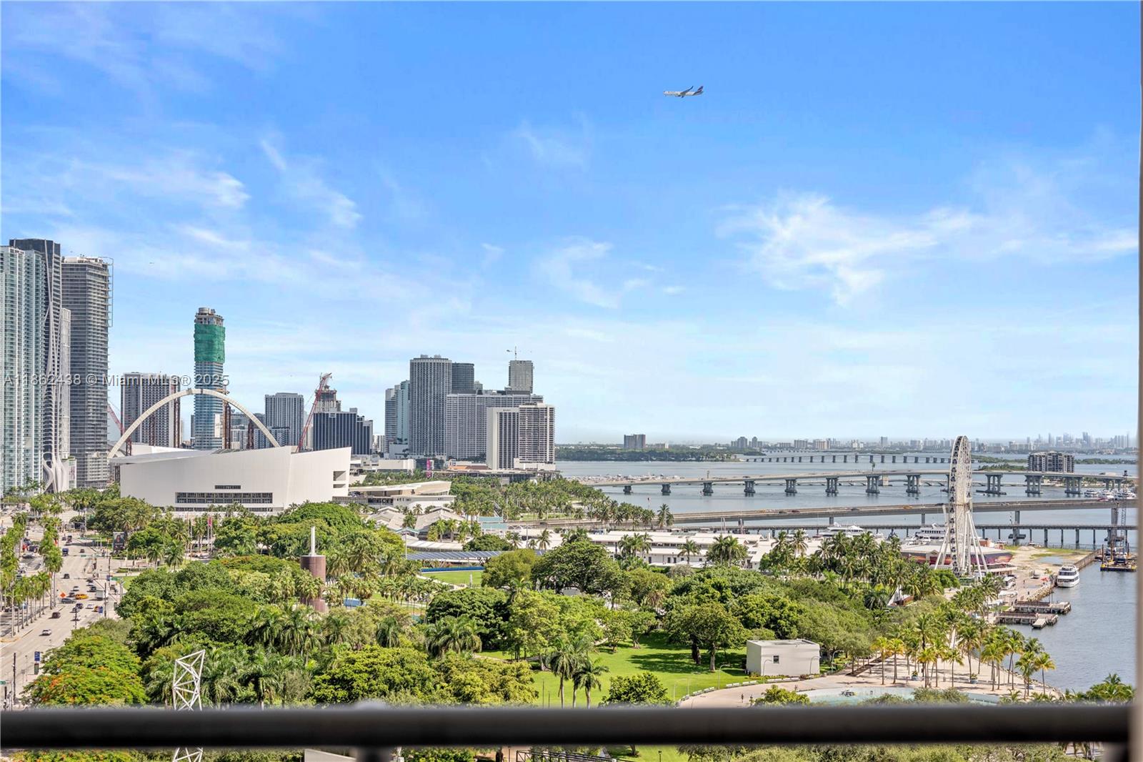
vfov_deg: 27.0
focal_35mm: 50
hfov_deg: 39.6
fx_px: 1587
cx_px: 572
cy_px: 381
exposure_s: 1/320
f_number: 4
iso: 64
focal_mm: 50
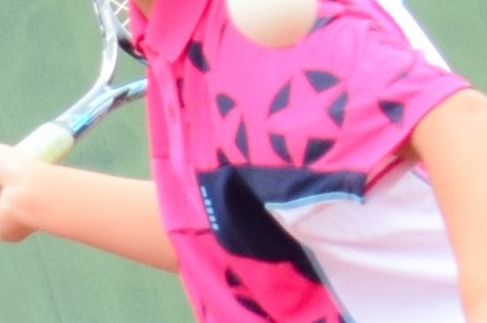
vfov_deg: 3.2
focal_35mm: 423
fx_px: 5714
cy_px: 73
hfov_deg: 4.9
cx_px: 284
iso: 500
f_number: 4.5
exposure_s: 1/1250
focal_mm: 98
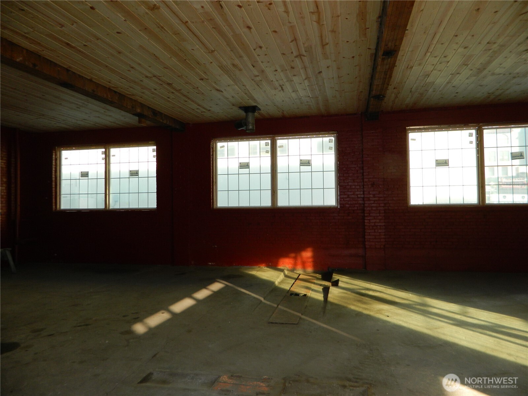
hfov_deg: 69.4
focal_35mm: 25
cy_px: 198
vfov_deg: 54.9
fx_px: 381
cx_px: 264
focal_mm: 4.5
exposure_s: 1/100
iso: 110
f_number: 3.1
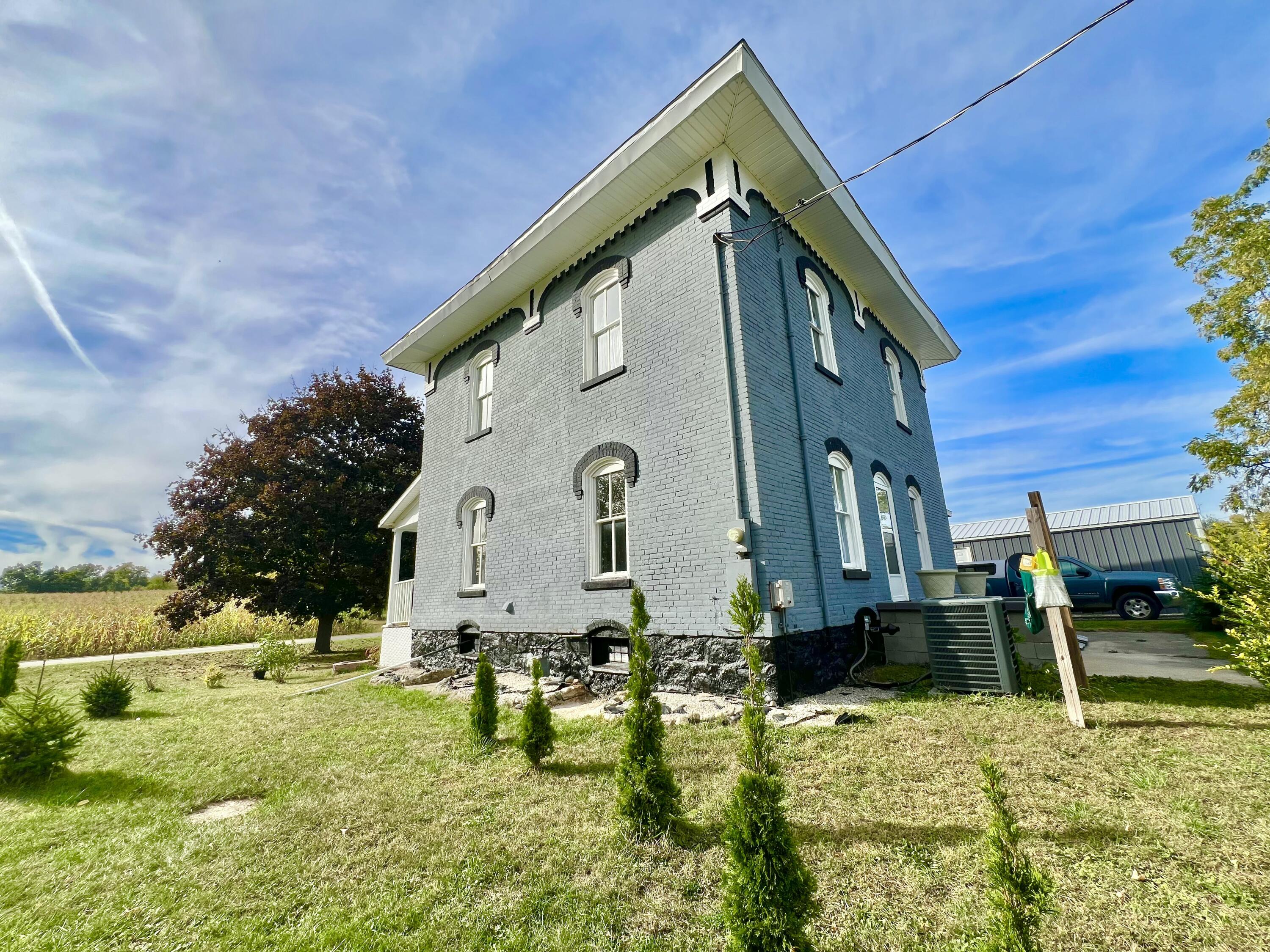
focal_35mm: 13
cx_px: 635
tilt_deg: +13.8
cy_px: 476
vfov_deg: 89.9
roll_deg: +2.2
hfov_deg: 106.2
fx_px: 477
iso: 32
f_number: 1.8
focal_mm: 1.57
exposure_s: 1/889
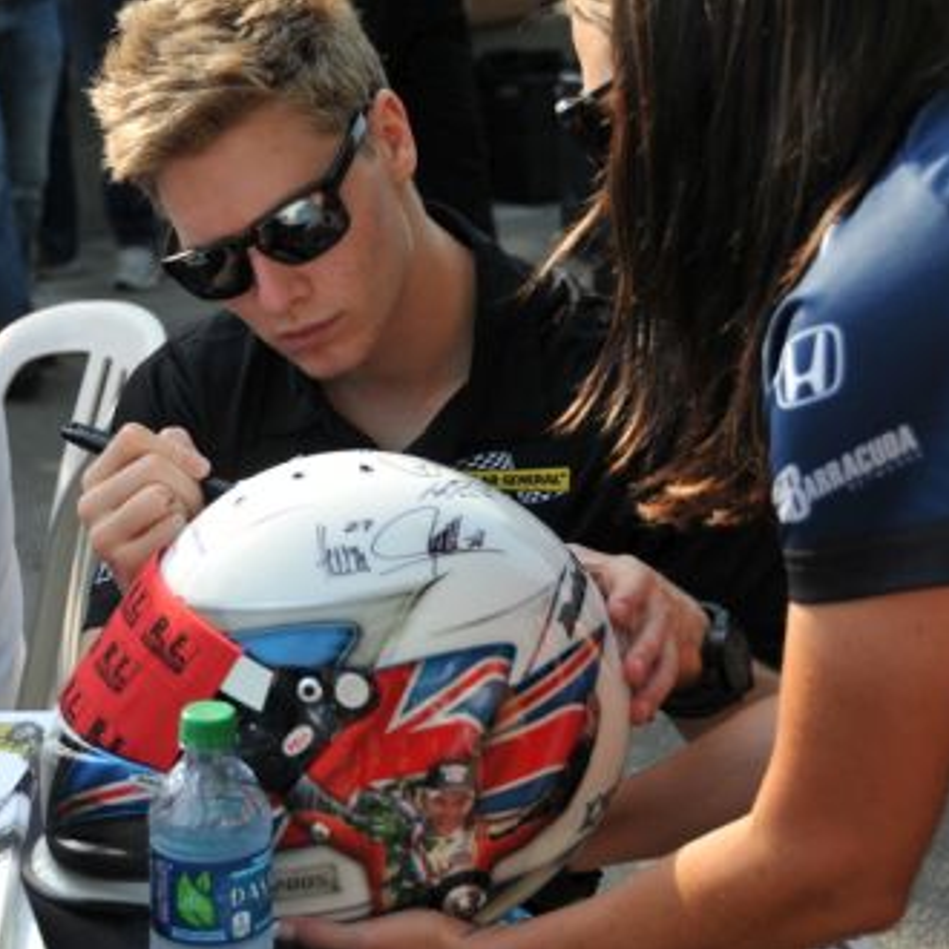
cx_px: 316
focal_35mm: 85
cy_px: 476
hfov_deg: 20.3
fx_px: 2636
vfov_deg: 20.4
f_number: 4.5
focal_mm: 44
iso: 400
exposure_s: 1/1600
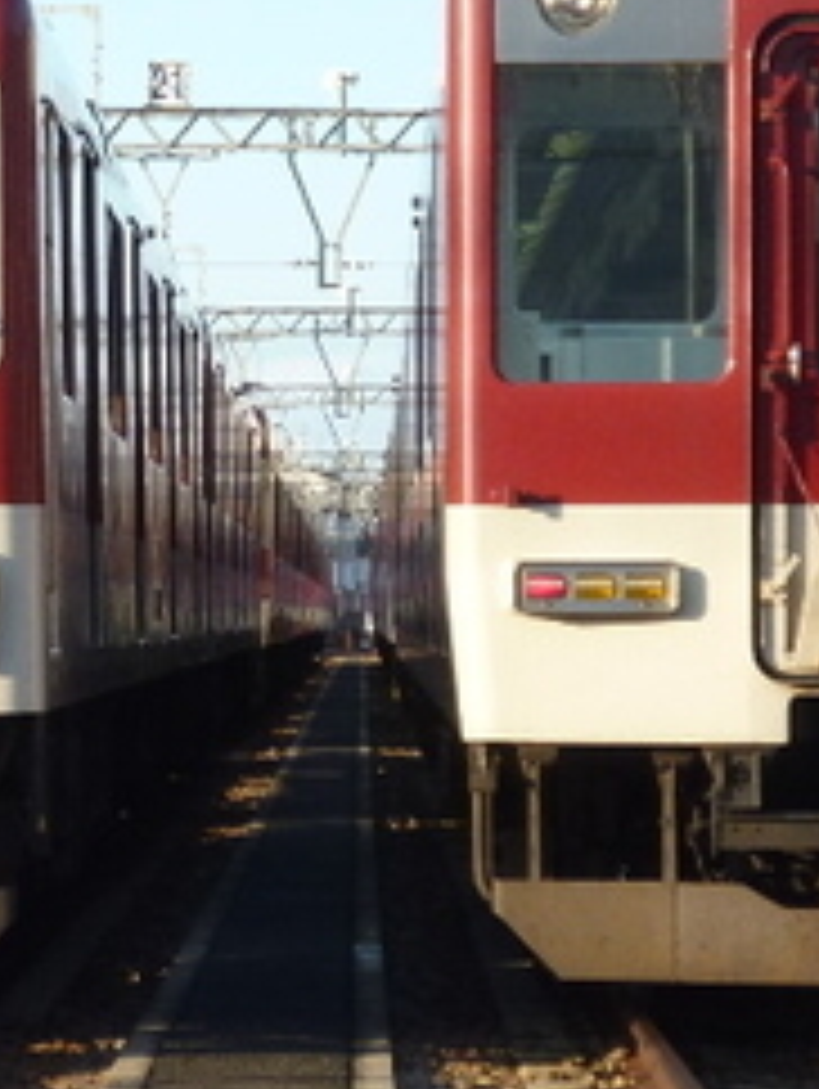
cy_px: 477
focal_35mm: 185
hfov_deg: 8.0
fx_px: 5826
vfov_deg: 10.7
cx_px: 153
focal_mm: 10
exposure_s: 1/160
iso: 100
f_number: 4.4
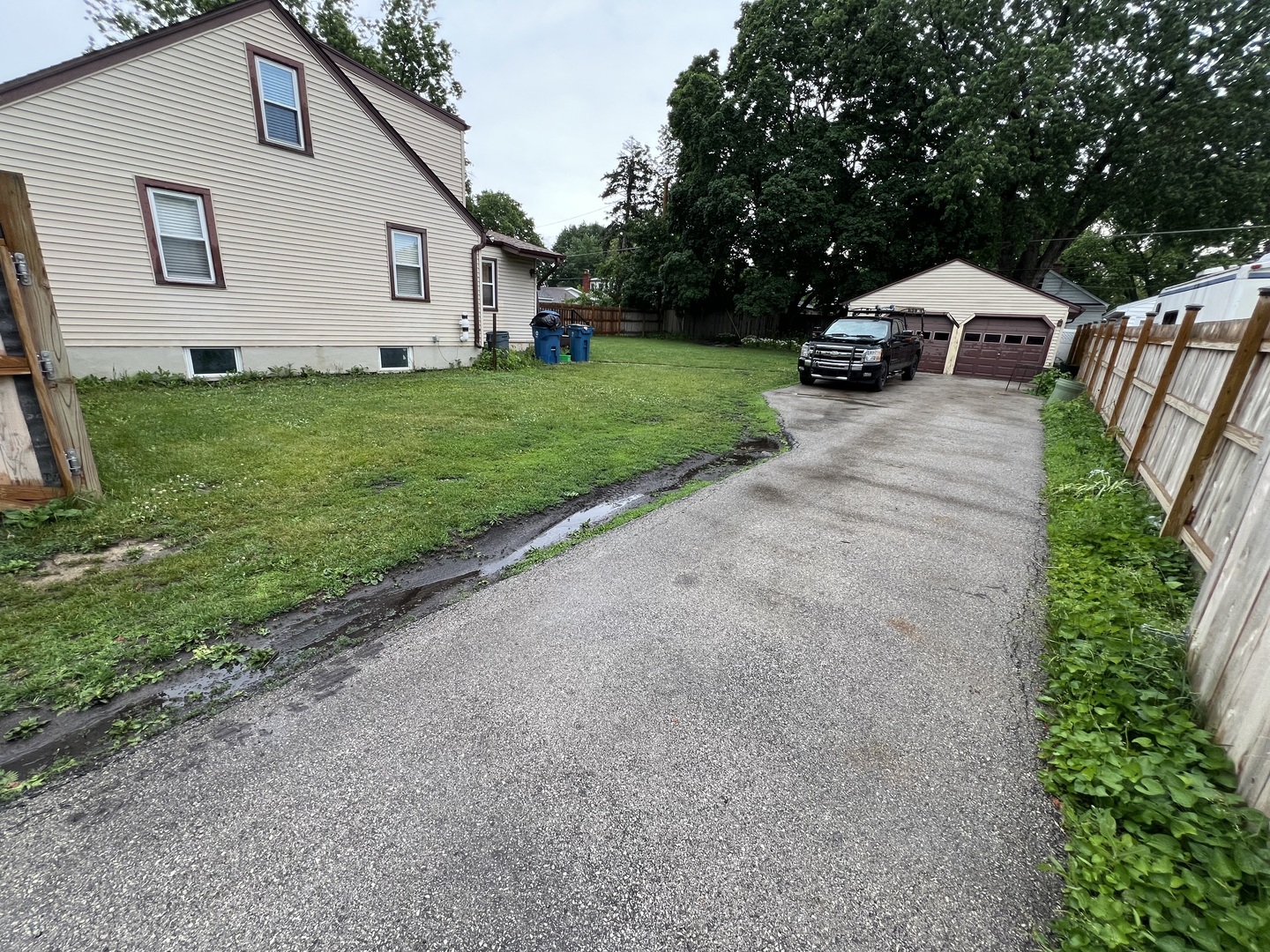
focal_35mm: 13
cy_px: 476
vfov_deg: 89.9
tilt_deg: -17.5
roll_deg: -3.6
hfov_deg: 106.2
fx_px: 477
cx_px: 635
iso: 80
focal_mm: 1.57
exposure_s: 1/99
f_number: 1.8
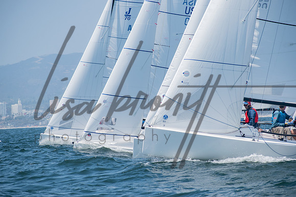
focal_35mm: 240
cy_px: 98
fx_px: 1974
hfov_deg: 8.6
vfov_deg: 5.7
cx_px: 148
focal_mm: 160
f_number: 8
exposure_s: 1/1250
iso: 400
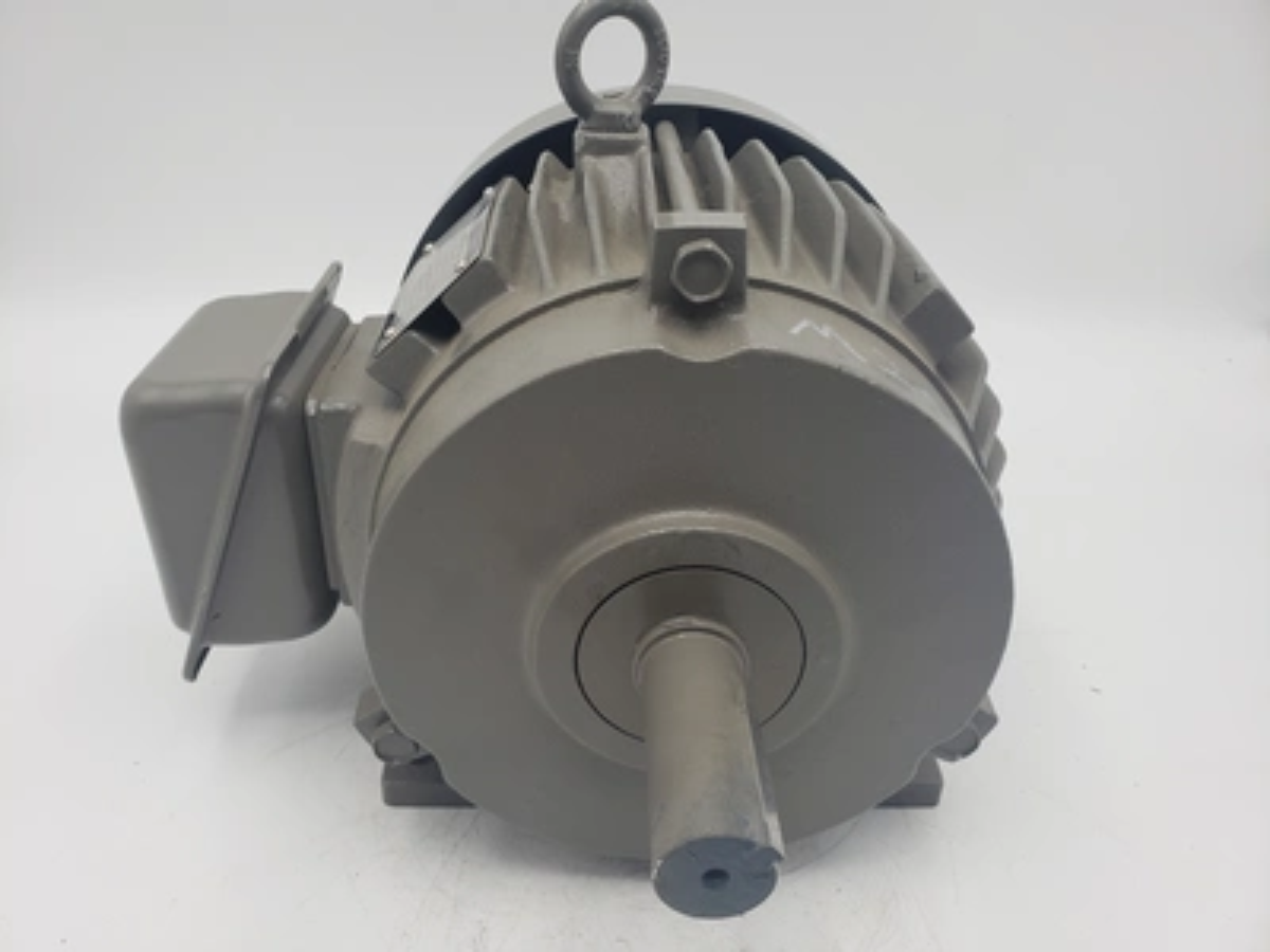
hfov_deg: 67.3
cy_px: 476
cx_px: 635
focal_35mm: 26
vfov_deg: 53.1
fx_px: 954
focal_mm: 4.3
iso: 80
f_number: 2.4
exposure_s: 1/120
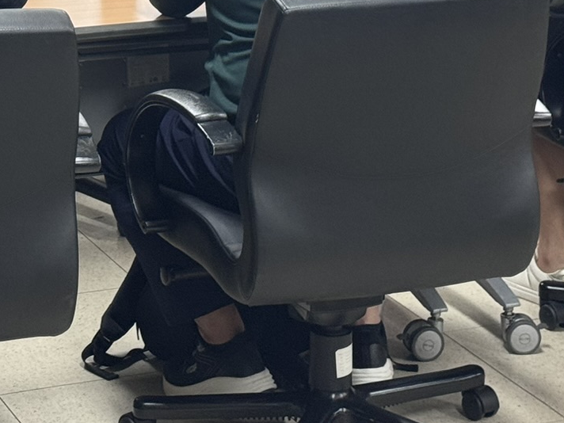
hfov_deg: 14.2
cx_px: 144
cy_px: -139
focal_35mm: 138
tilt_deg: -9.0
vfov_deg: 10.5
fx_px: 2248
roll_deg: +0.6
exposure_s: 1/60
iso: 125
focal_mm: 6.76
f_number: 1.78
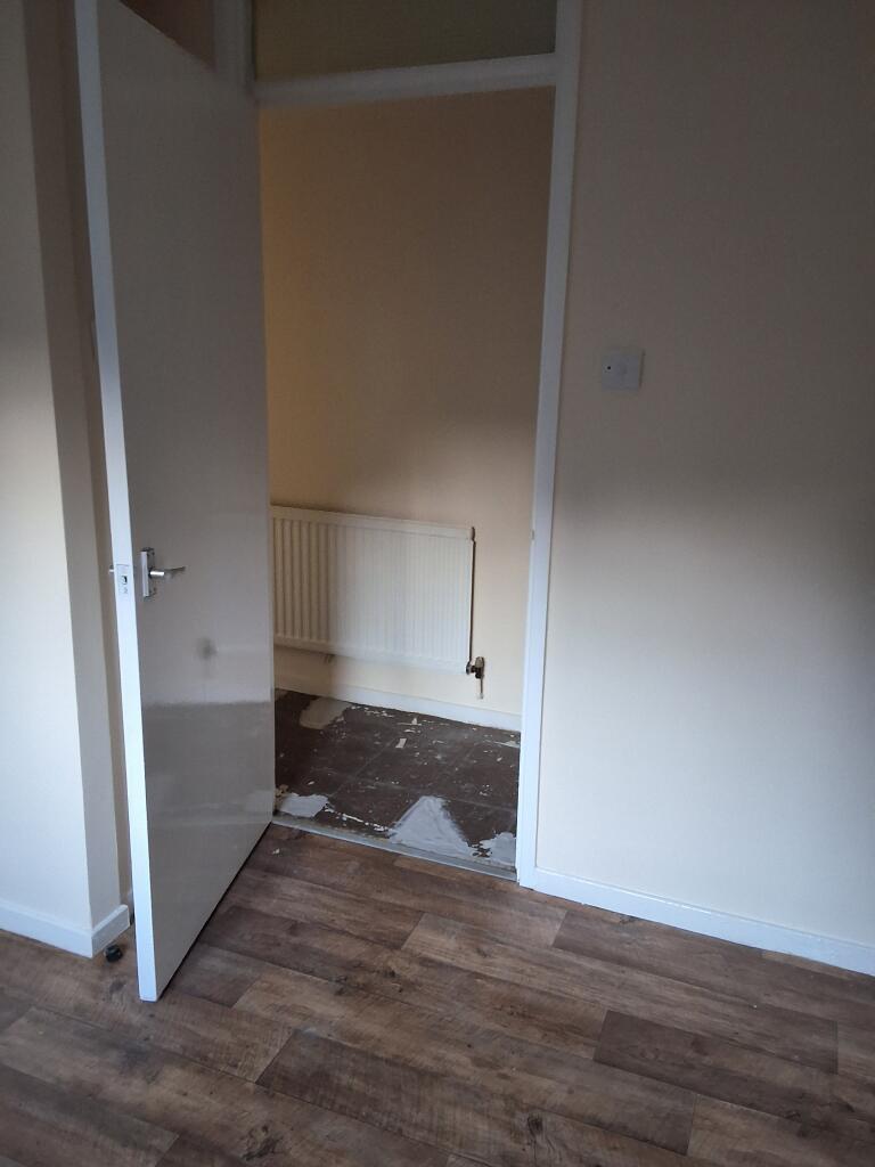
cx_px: 438
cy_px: 584
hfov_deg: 49.7
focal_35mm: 28
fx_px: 944
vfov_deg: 63.4
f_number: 1.9
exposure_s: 1/24
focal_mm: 2.91
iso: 200
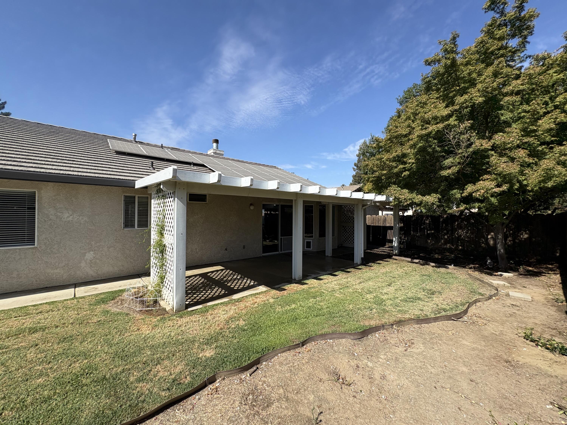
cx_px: 284
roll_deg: -0.4
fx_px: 229
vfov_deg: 85.7
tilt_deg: +0.9
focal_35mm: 14
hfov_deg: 102.1
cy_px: 212
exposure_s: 1/1477
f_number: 2.2
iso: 40
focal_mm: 2.22
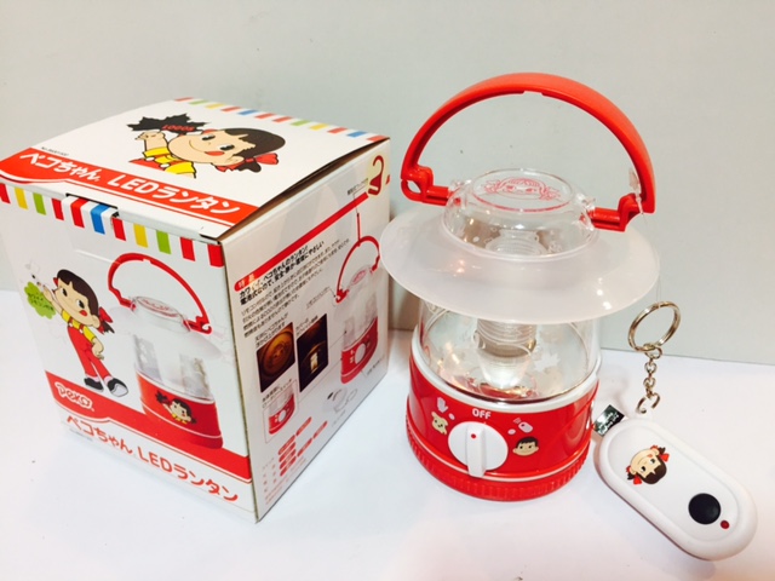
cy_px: 290
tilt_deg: -29.4
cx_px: 388
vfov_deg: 48.2
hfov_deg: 61.7
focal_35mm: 29
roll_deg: -2.0
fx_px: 649
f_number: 2.2
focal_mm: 4.15
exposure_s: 1/33
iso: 80
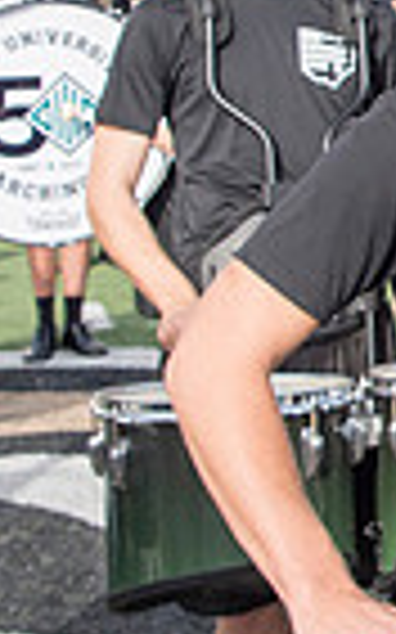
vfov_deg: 20.4
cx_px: 868
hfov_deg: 11.3
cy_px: 133
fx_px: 1746
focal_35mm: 101
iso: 250
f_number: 5
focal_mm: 24
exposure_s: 1/800
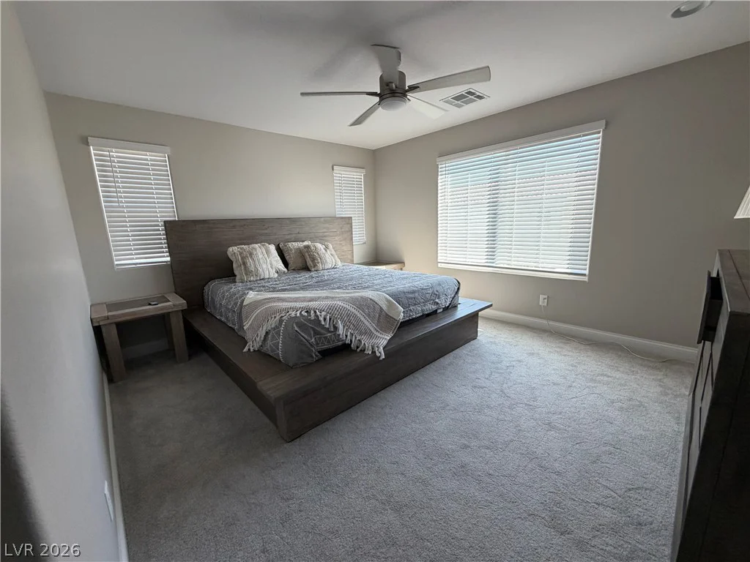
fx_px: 303
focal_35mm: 14
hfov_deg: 102.1
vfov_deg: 85.7
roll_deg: +1.8
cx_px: 375
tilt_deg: -10.8
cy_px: 281
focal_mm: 2.22
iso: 160
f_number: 2.2
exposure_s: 1/121
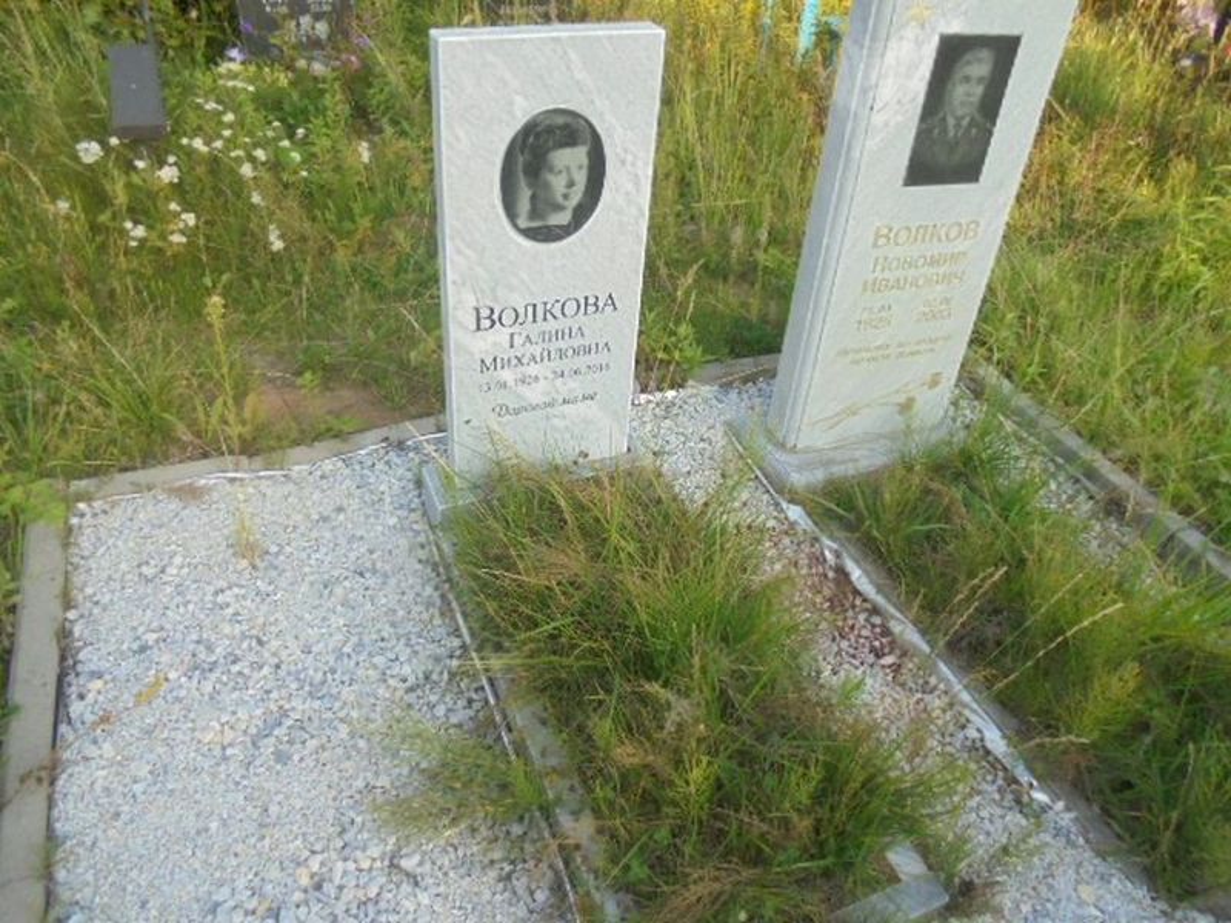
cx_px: 616
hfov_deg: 67.3
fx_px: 925
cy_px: 462
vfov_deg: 53.1
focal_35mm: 26
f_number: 3.5
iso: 100
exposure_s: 1/200
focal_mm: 4.6
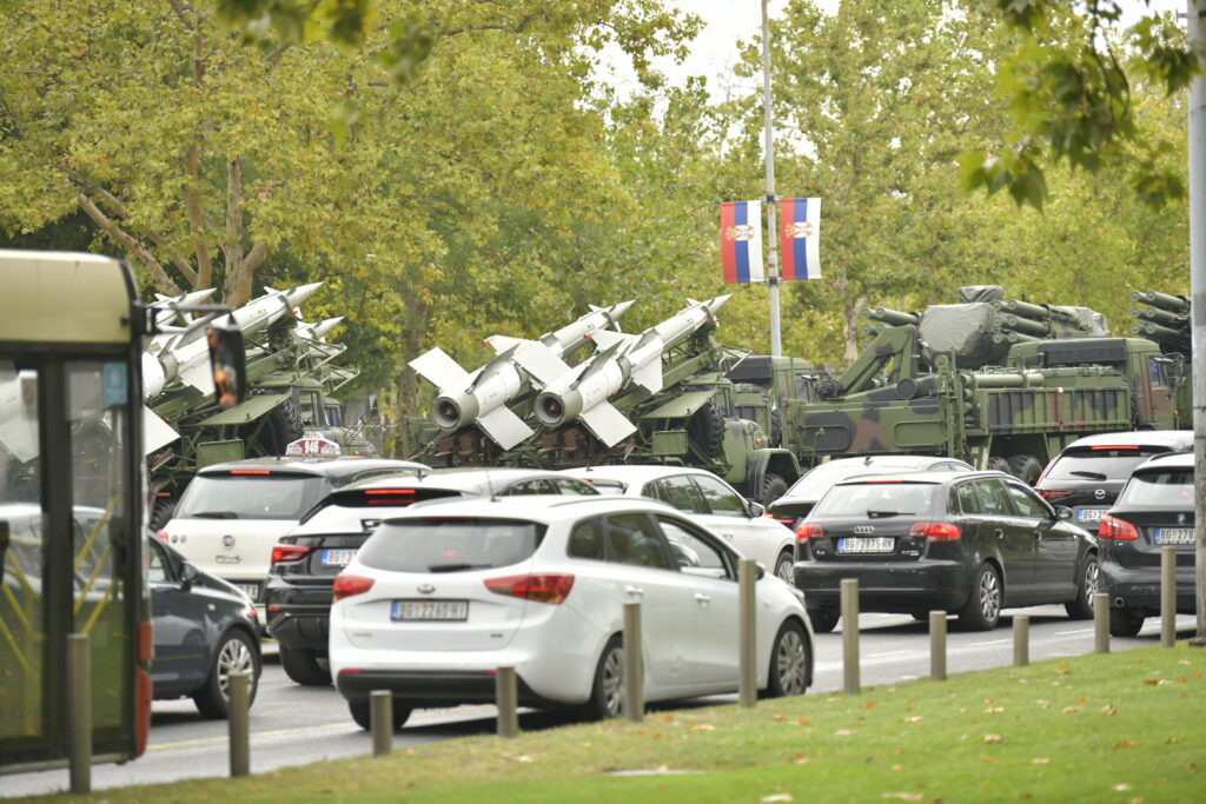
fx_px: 5193
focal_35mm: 155
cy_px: 402
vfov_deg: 8.9
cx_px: 603
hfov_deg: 13.2
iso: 1000
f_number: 2.8
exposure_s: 1/3200
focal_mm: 155
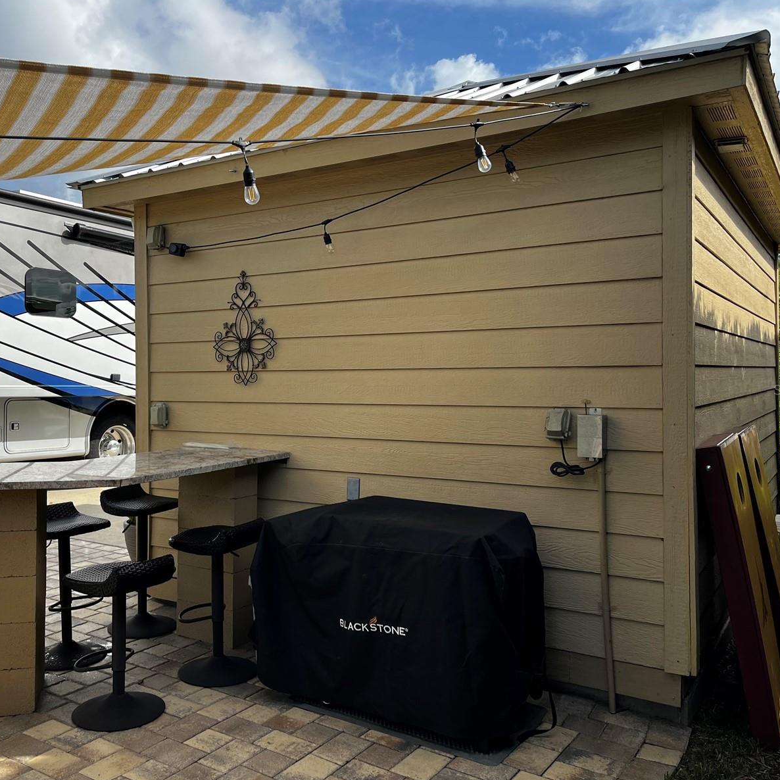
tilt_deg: -0.8
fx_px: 790
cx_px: 310
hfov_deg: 52.2
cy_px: 389
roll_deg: +0.7
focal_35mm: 31
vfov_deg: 52.5
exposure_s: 1/2062
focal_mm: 5.1
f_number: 1.6
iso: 50
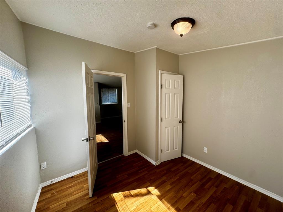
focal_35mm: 14
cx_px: 142
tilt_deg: -6.4
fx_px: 114
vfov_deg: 85.7
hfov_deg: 102.1
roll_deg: +1.0
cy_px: 106
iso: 40
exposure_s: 1/174
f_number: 2.2
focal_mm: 2.22
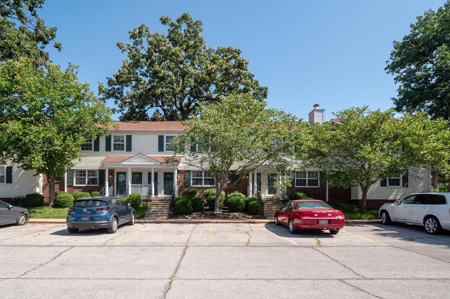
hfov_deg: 83.9
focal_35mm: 20
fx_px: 250
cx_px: 208
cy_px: 157
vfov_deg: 61.9
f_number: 8
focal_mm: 9
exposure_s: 1/1250
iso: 400
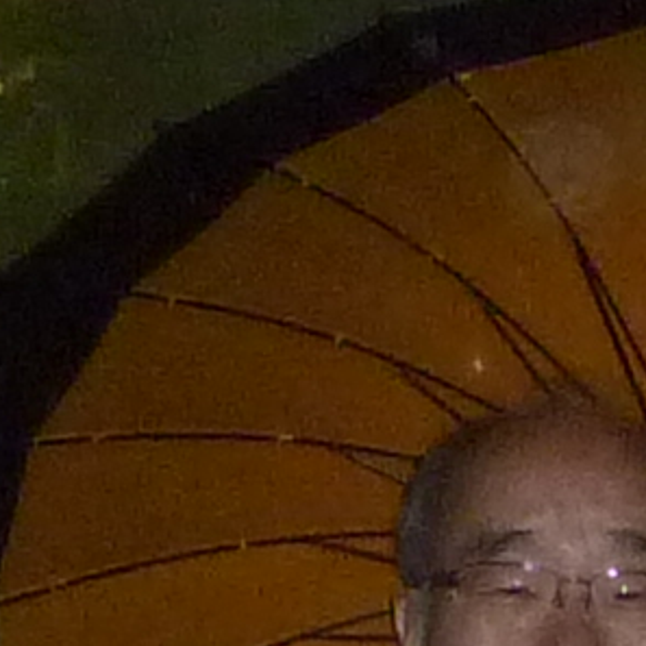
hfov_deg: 5.9
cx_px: 803
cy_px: 972
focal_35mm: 293
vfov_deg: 5.9
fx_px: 6186
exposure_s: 1/8
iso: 320
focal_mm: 4.4
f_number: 3.3
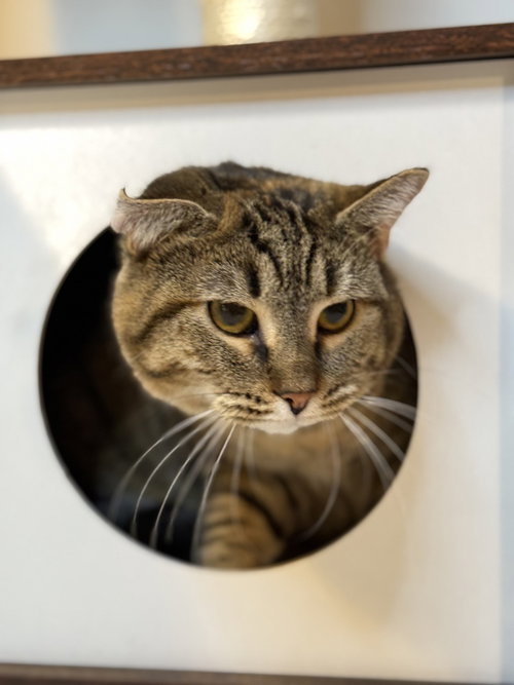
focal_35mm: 48
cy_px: 342
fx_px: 951
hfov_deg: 30.3
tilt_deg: -5.3
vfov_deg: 39.7
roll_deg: +1.0
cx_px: 257
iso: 200
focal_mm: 6.76
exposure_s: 1/40
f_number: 1.78
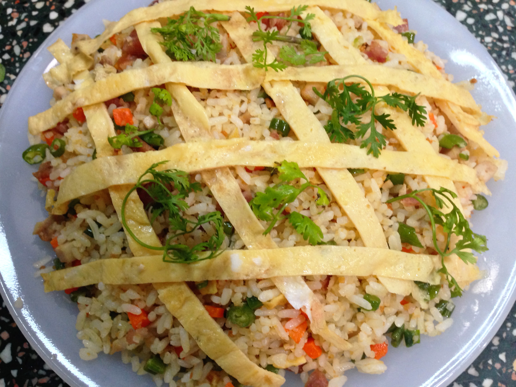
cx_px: 258
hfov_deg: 55.3
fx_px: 492
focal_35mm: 33
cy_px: 194
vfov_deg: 43.0
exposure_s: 1/20
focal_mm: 4.12
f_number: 2.4
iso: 200
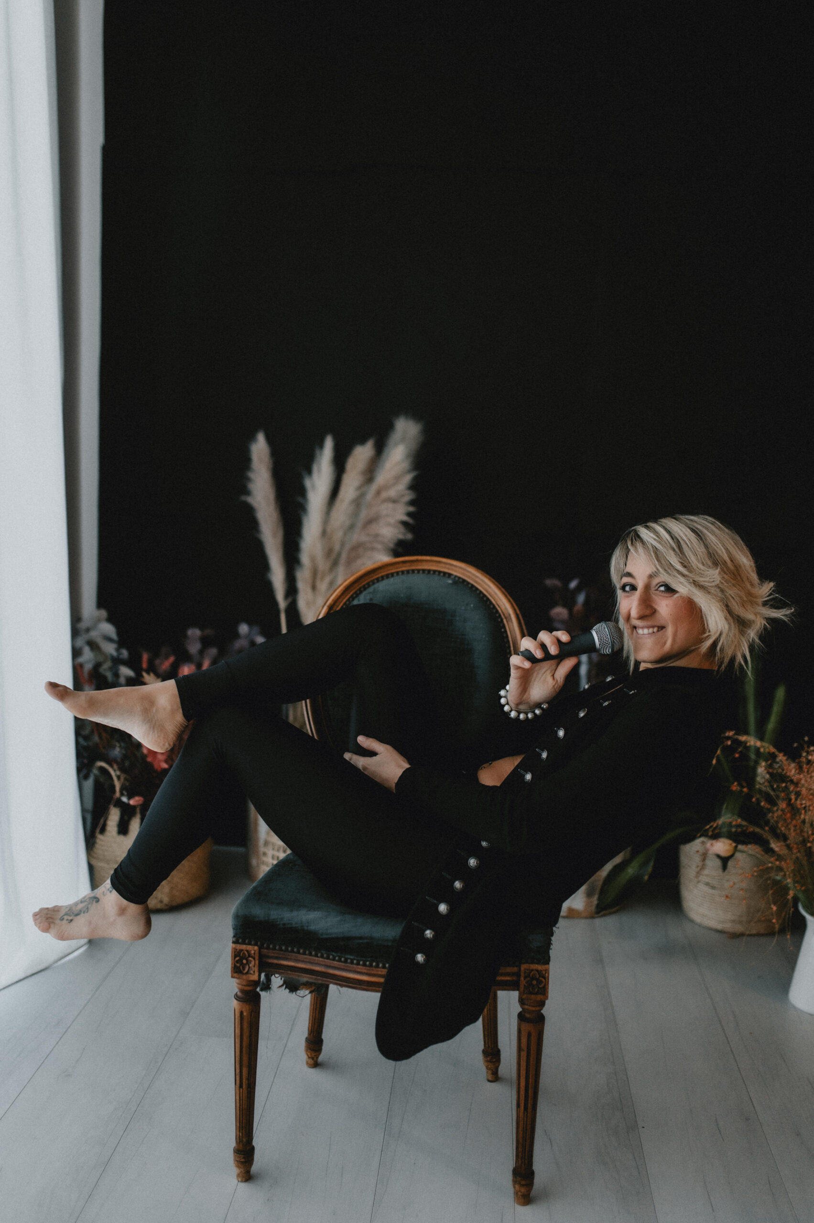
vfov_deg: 54.5
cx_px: 407
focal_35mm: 35
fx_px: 1189
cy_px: 612
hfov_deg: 37.8
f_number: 1.6
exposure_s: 1/200
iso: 640
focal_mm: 35
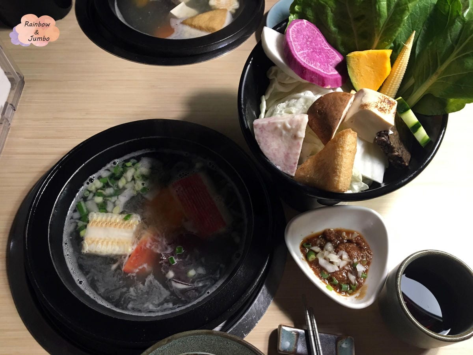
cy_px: 178
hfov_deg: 61.7
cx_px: 236
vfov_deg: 48.2
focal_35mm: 29
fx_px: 396
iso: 125
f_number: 2.2
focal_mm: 4.15
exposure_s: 1/30
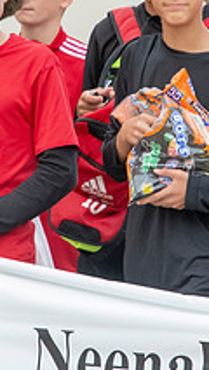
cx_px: 73
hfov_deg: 1.4
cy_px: 121
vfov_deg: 2.5
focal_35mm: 858
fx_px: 8413
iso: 3200
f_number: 11
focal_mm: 300
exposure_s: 1/250
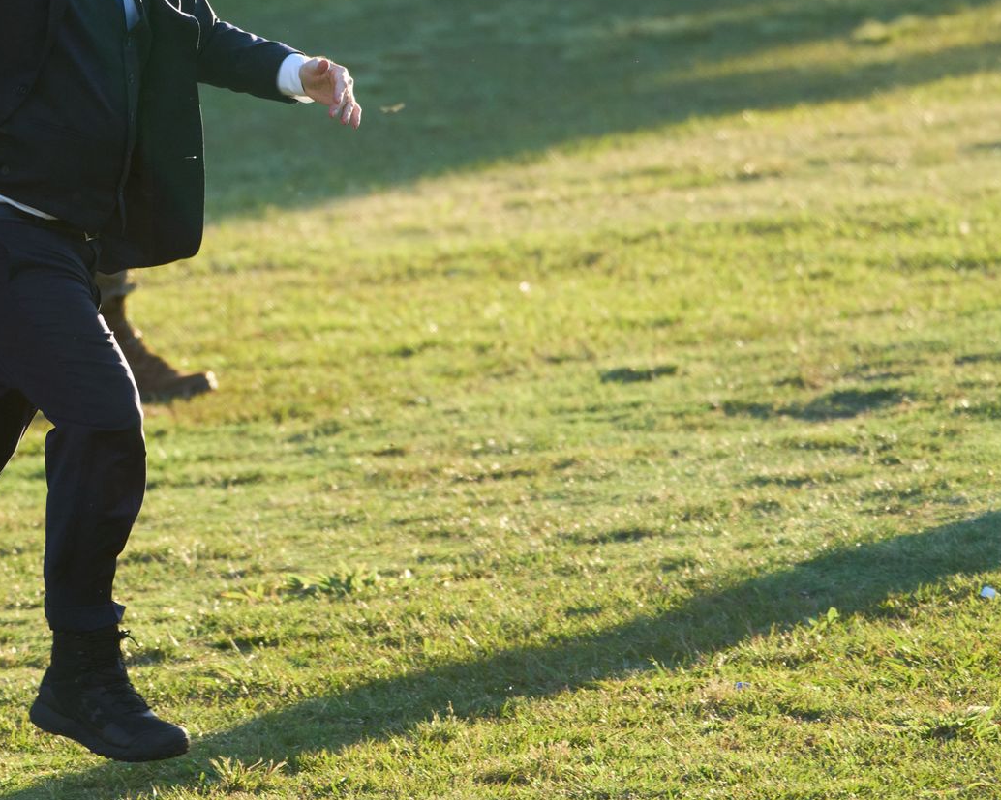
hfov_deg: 3.6
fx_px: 16026
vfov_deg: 2.9
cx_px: 128
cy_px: 212
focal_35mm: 541
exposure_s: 1/1000
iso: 640
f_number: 5.6
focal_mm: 291
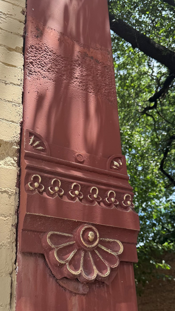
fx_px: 313
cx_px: 85
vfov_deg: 52.0
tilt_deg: +22.8
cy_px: 202
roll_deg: +2.1
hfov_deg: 31.2
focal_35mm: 38
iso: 80
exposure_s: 1/979
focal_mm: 6.76
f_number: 1.78
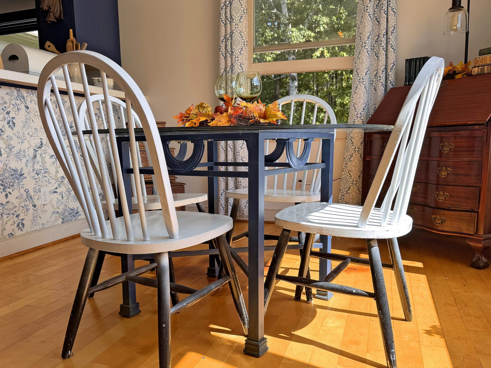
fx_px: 425
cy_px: 210
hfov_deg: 59.9
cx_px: 222
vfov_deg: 46.7
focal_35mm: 30
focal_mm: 6.76
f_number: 1.78
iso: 80
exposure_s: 1/678
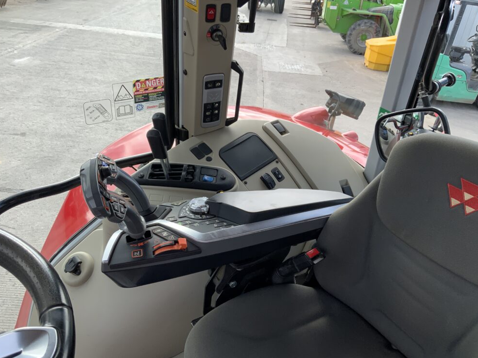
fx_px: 414
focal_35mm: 30
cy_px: 182
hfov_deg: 60.0
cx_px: 233
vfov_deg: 46.8
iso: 16
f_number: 1.8
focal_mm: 3
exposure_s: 1/329
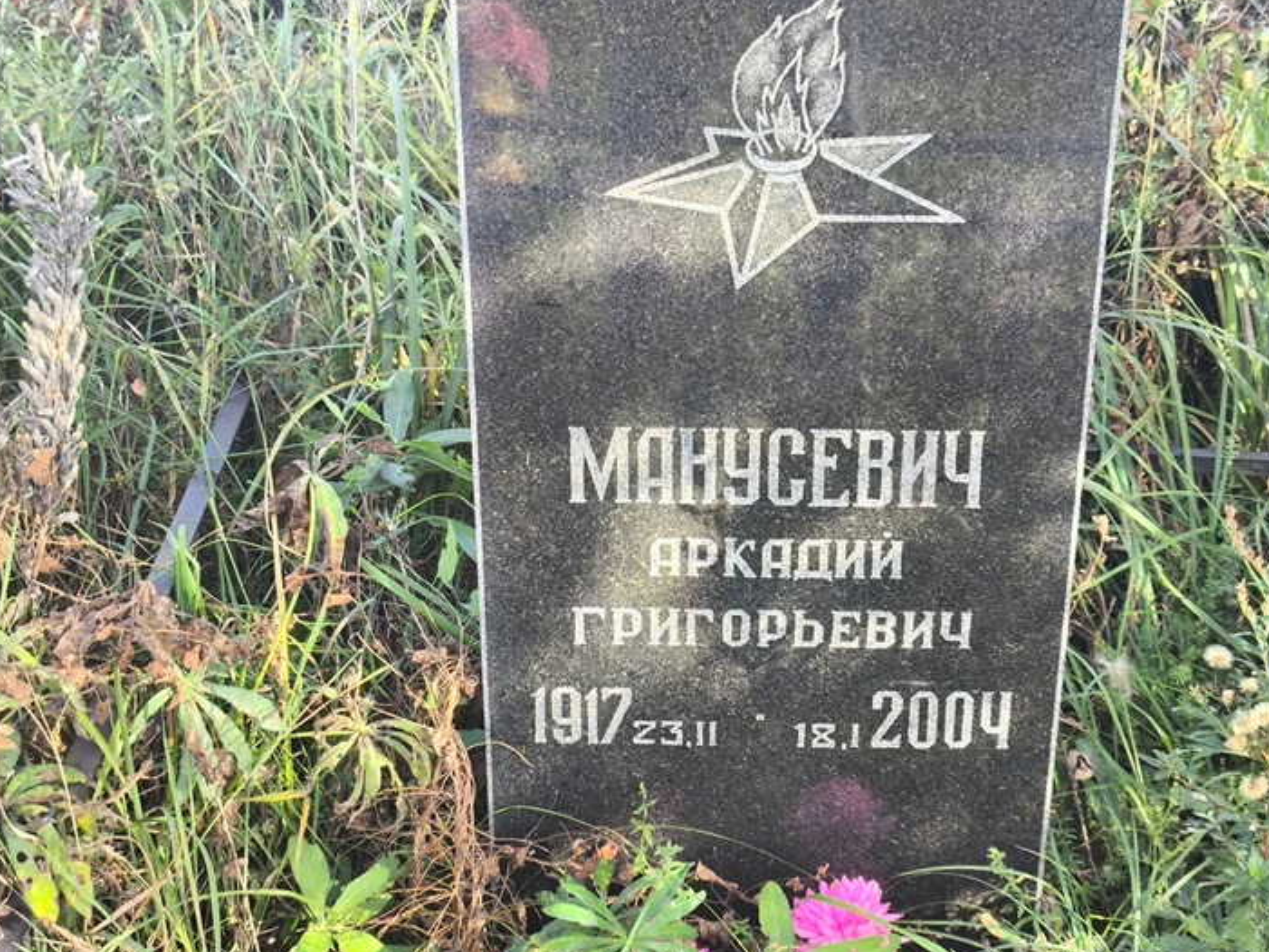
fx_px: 2090
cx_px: 683
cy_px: 536
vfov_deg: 25.6
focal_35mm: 57
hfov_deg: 33.8
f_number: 1.7
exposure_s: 1/120
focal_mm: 4.71
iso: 80
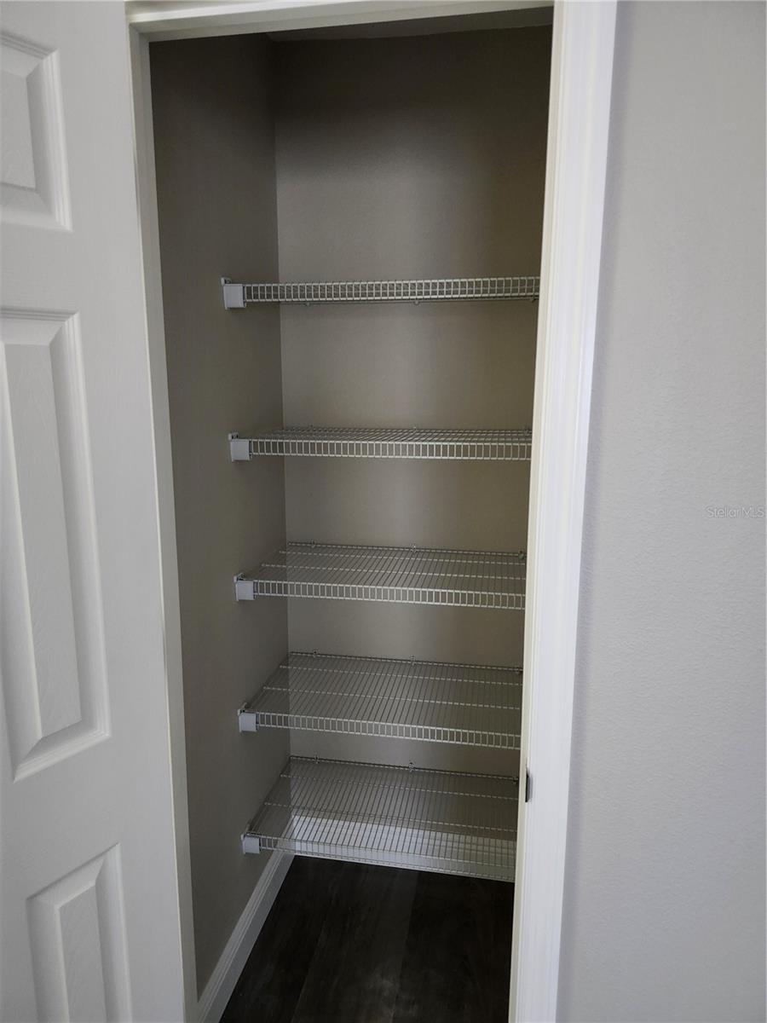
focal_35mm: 23
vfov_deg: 73.9
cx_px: 384
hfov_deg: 58.9
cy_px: 512
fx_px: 679
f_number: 1.8
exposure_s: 1/24
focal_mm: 5.54
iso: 640
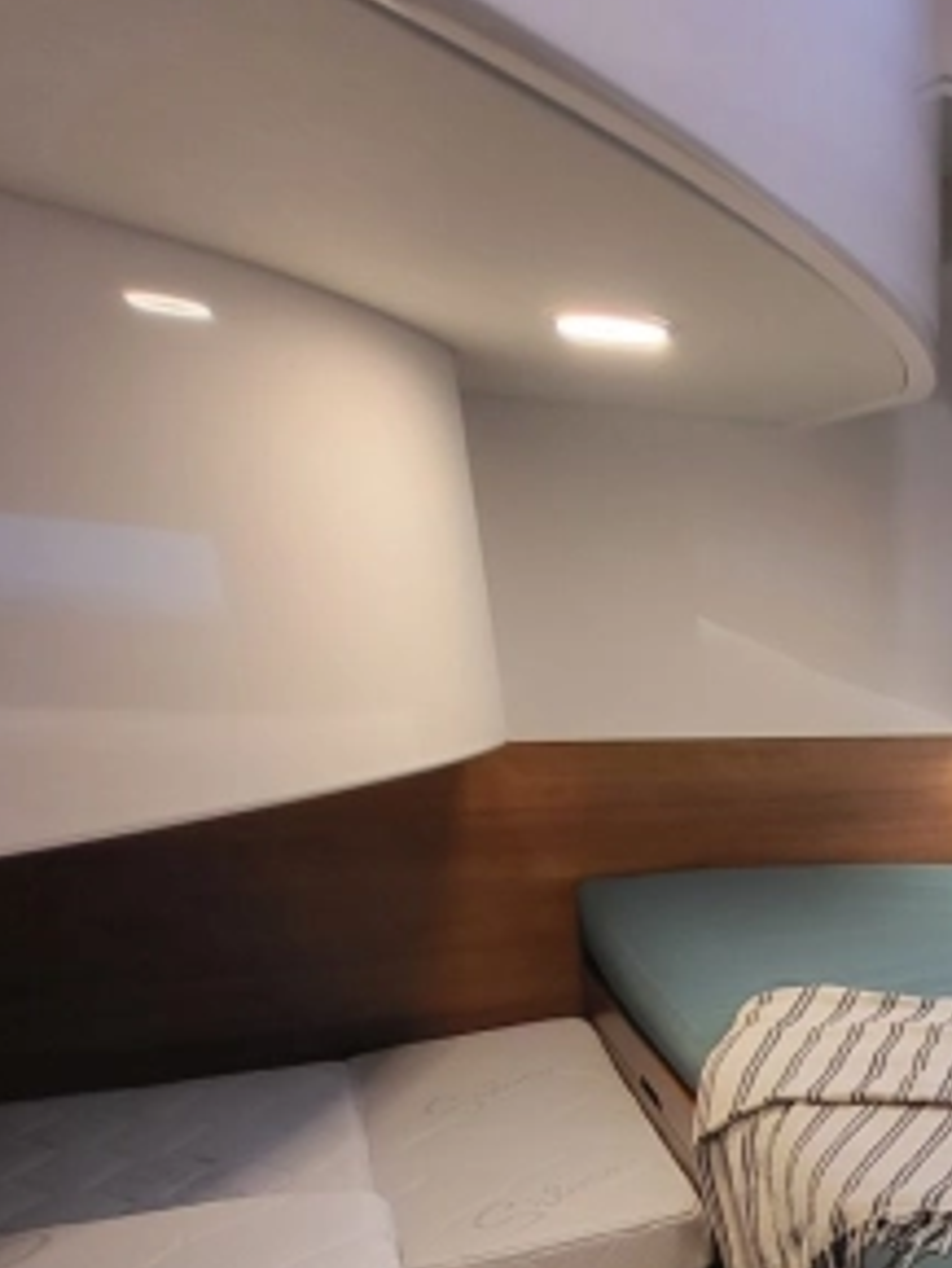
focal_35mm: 33
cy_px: 1154
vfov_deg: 49.0
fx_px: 1209
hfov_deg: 34.0
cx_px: 1163
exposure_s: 1/50
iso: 160
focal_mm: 1.74
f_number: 2.2
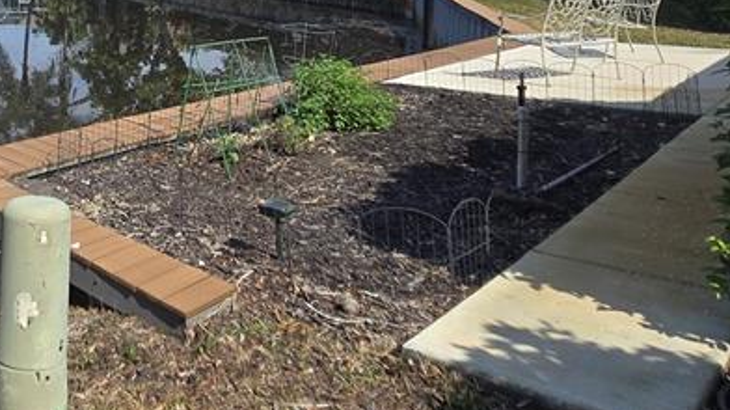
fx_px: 716
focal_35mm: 37
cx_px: 47
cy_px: -41
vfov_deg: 28.9
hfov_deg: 47.4
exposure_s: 1/2497
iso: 50
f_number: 2.2
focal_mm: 2.2
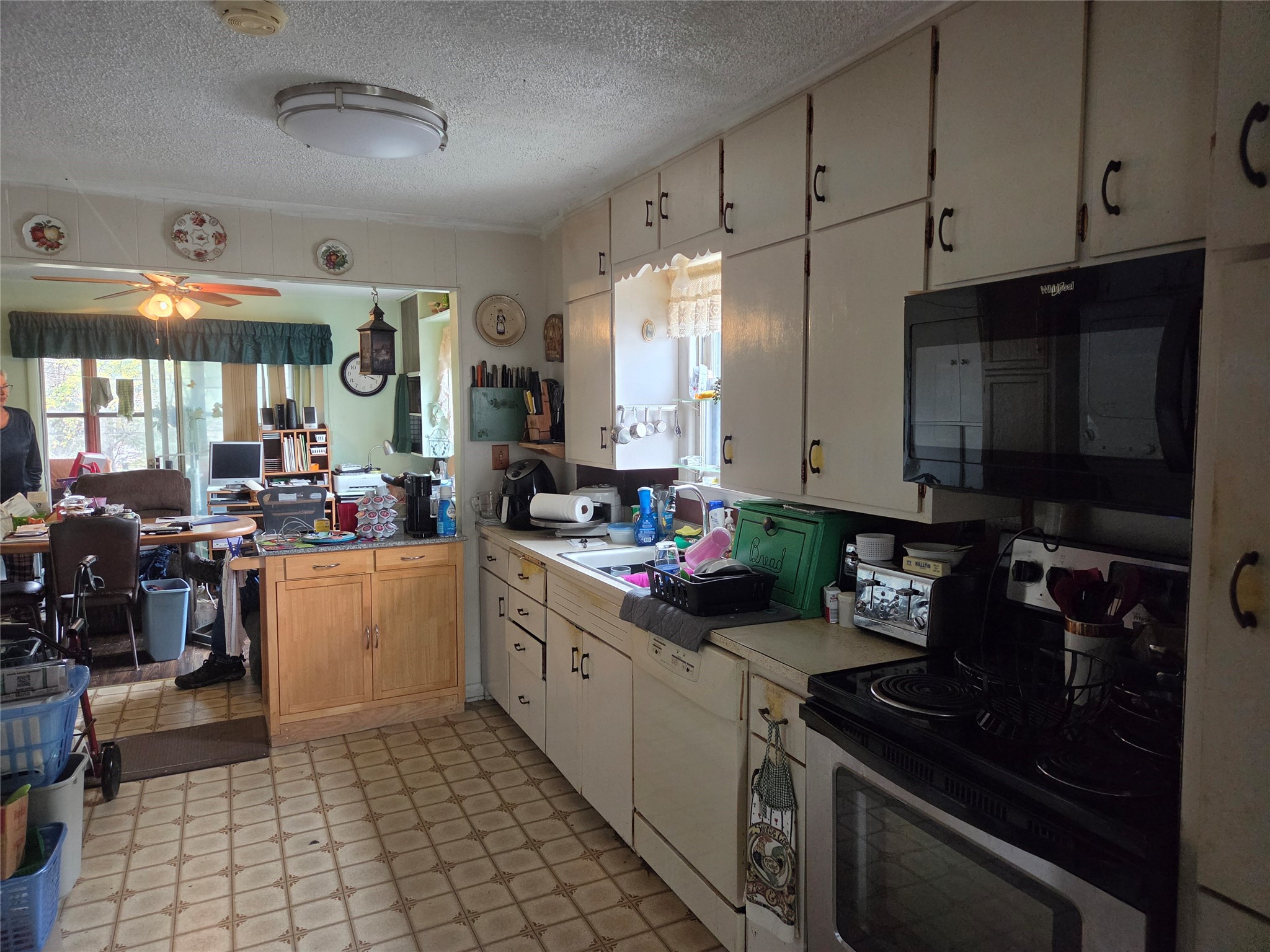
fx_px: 844
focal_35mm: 23
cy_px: 476
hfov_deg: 73.9
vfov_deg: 58.9
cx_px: 635
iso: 640
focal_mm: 5.4
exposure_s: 1/120
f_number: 1.8
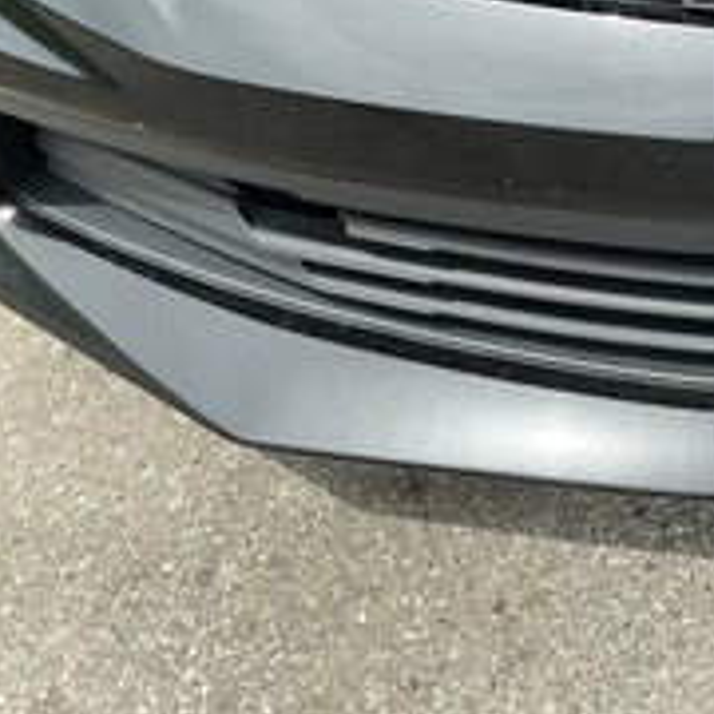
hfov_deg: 29.4
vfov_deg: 30.3
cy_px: 139
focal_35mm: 55
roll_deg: -1.2
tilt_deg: -33.5
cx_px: 682
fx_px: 1283
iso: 25
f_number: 1.8
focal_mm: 3
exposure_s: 1/586
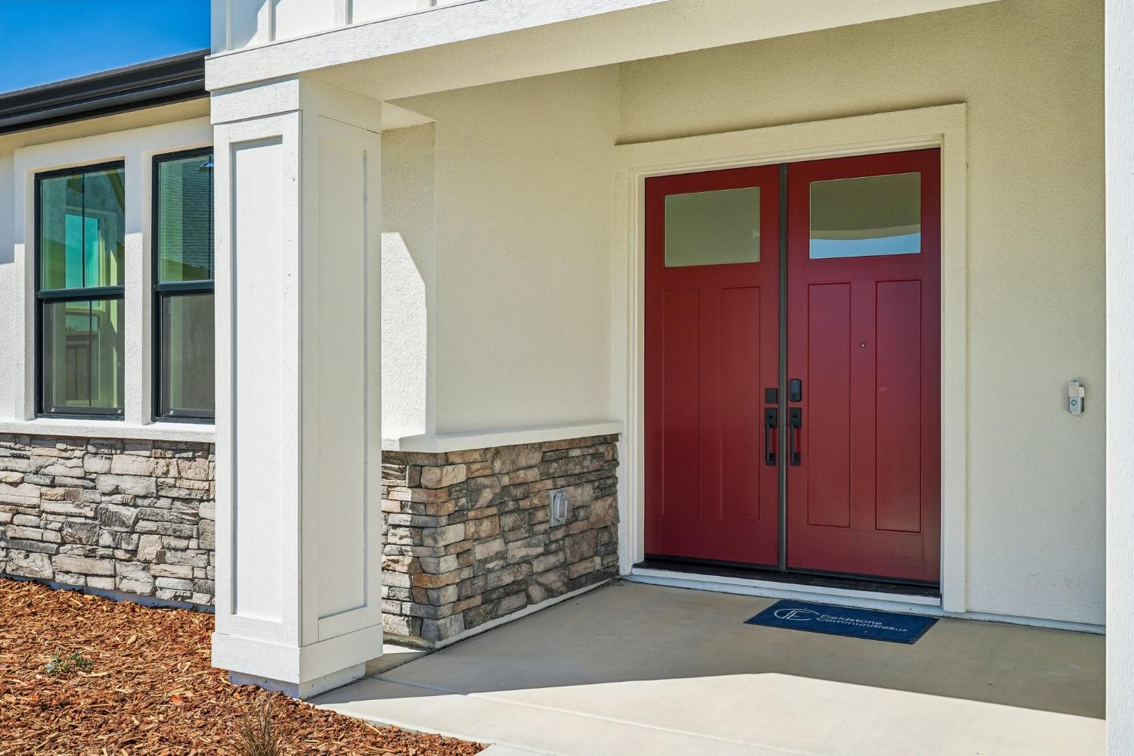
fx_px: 1039
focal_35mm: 33
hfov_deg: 57.2
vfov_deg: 39.9
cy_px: 378
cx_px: 567
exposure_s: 1/320
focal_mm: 33
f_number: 8
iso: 400
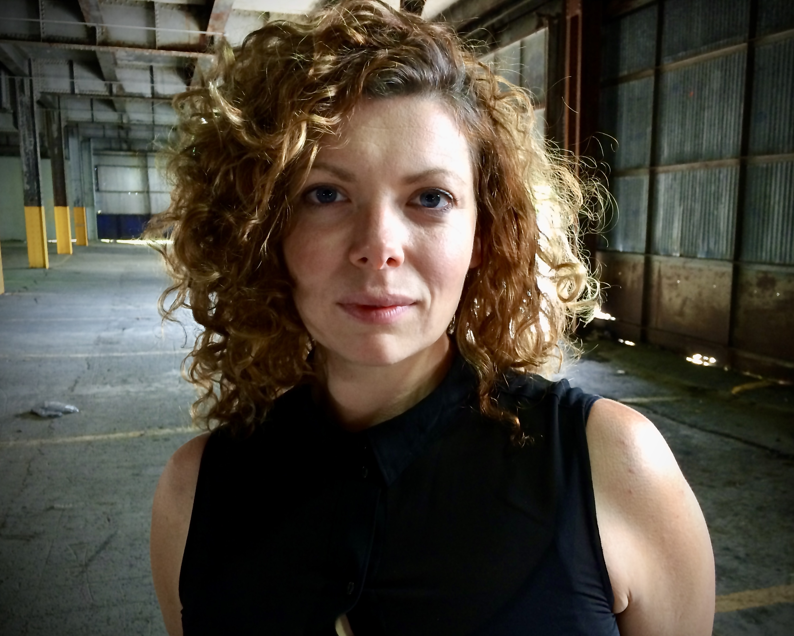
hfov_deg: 57.2
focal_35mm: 31
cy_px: 326
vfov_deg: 47.1
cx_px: 415
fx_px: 728
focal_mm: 4.15
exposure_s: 1/30
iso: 125
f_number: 2.2
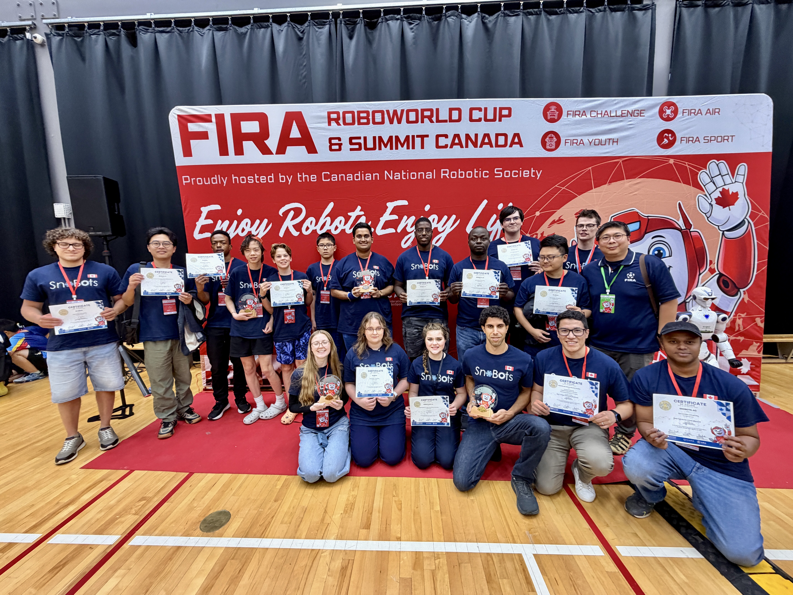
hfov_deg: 102.1
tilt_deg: -8.4
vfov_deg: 85.7
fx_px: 321
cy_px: 298
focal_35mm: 14
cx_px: 396
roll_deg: +1.7
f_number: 2.2
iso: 250
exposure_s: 1/120
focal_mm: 2.22
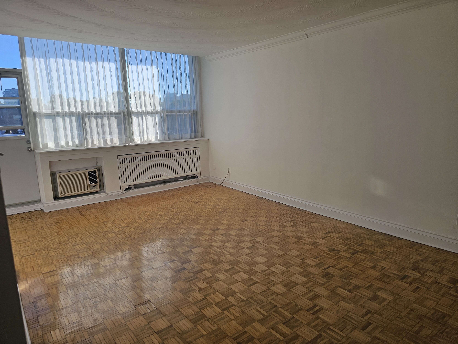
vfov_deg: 58.9
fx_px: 304
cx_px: 229
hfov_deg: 73.9
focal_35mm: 23
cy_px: 172
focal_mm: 6.3
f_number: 1.7
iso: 16
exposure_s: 1/472
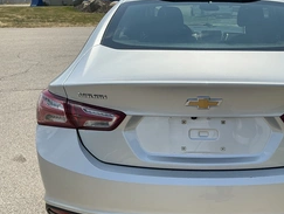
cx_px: 215
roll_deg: -0.3
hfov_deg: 40.0
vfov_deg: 31.5
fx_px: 378
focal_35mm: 46
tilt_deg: -17.9
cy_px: 126
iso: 25
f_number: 1.8
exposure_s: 1/2227
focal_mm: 3
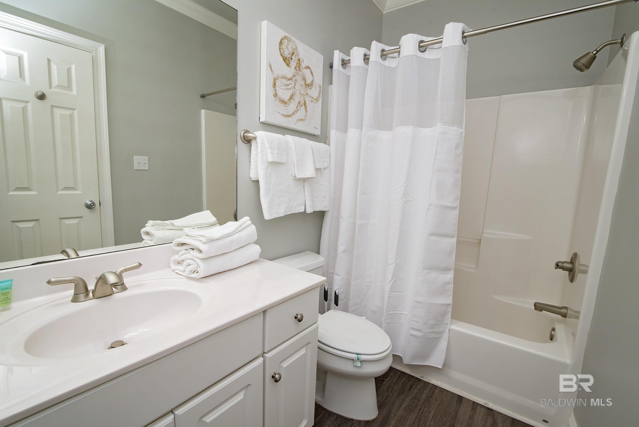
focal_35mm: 16
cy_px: 214
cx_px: 320
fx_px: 284
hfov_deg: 96.7
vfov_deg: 73.8
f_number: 7.1
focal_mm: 16
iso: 500
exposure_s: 1/40
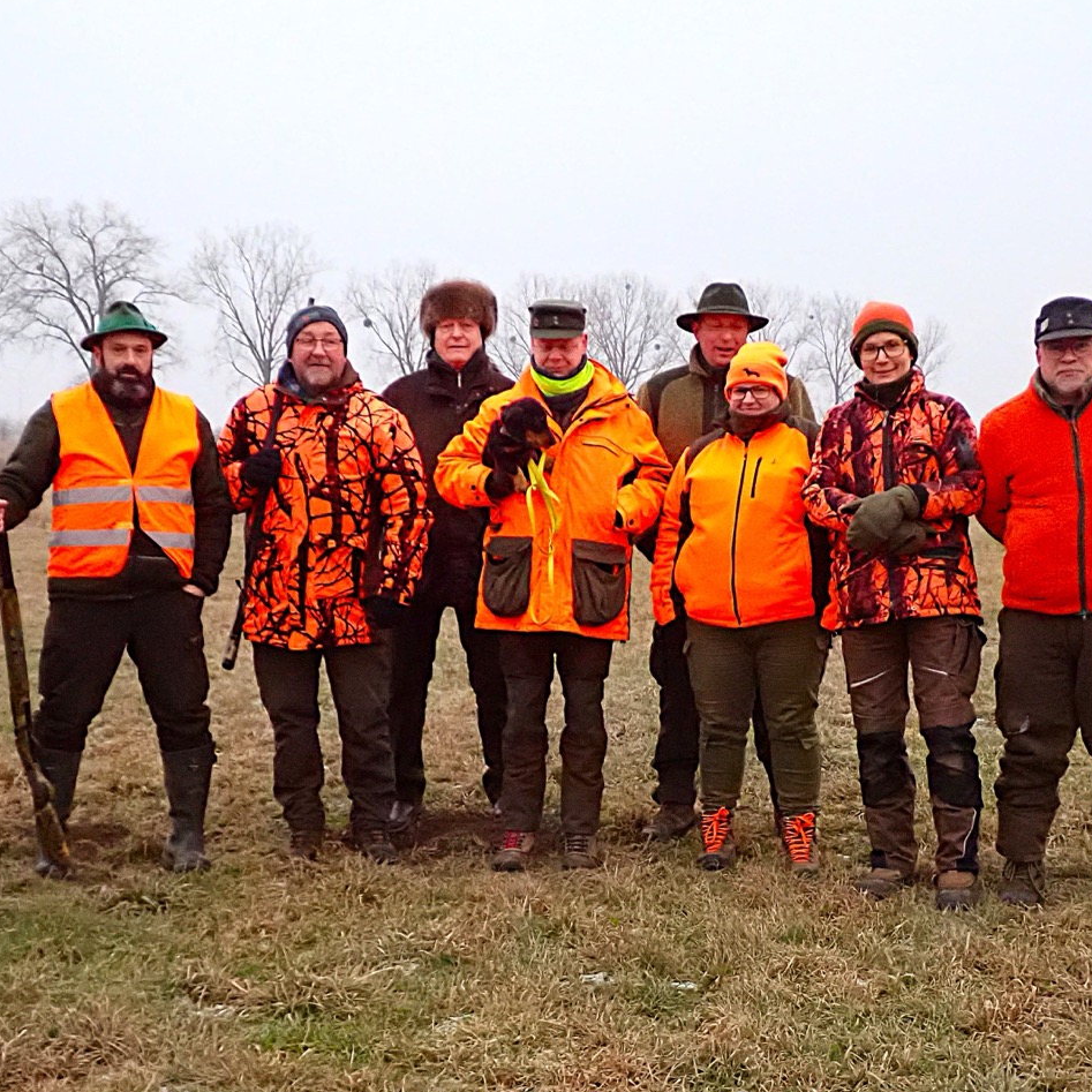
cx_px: 475
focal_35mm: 43
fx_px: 1535
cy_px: 547
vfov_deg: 39.2
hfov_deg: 39.1
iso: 1600
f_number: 2.5
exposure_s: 1/250
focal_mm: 6.37
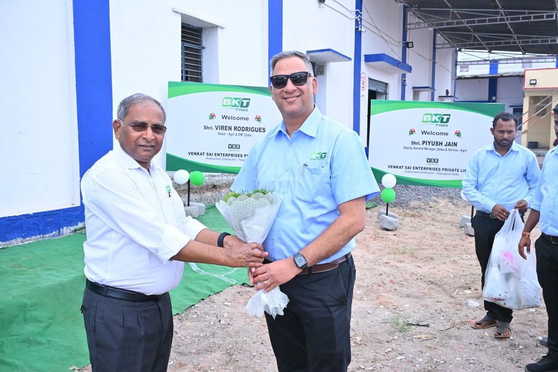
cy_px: 186
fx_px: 496
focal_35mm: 32
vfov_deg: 41.1
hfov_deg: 58.7
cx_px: 279
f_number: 10
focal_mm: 32
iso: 640
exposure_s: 1/160
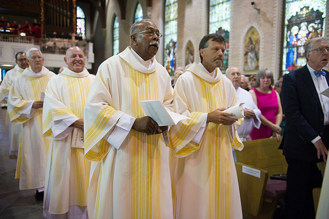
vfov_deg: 41.1
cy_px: 110
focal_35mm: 32
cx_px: 164
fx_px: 292
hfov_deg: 58.7
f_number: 2.8
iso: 2000
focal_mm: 32
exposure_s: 1/320
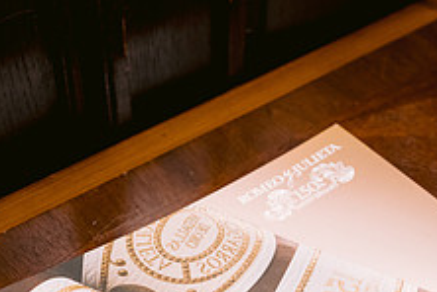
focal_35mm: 73
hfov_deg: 27.6
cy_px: 313
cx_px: 262
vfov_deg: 18.1
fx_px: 886
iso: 1600
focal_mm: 28
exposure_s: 1/50
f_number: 3.2
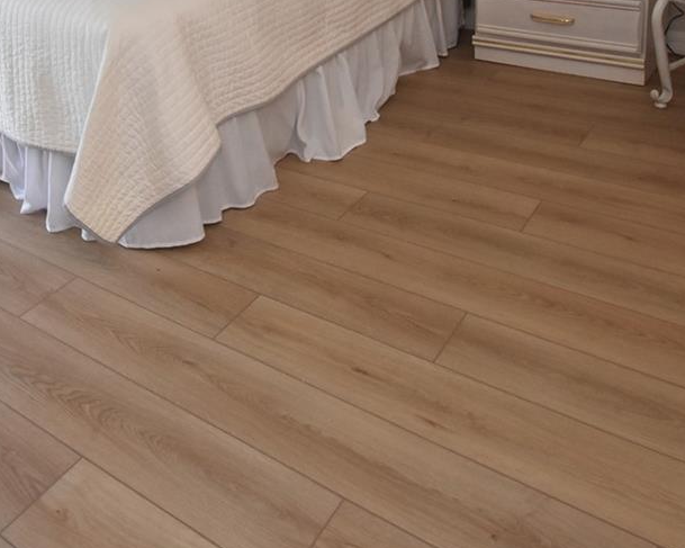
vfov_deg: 35.0
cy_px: -42
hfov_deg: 48.0
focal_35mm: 37
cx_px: 209
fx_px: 750
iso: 800
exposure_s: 1/125
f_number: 5.6
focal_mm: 10
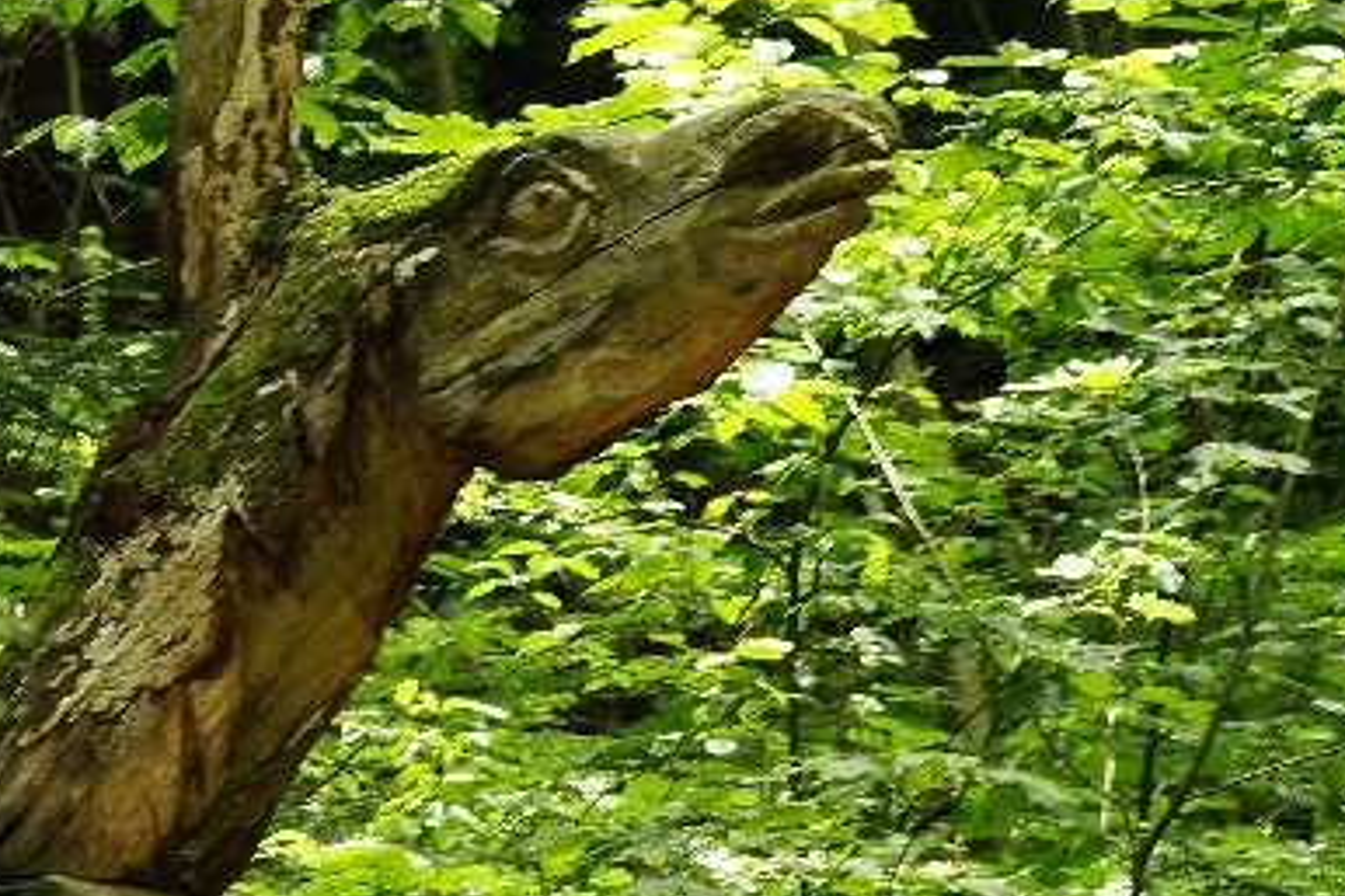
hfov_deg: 2.8
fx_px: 27895
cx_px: 307
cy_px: 394
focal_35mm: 747
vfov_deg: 1.8
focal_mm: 160
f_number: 13
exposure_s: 1/15
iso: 500
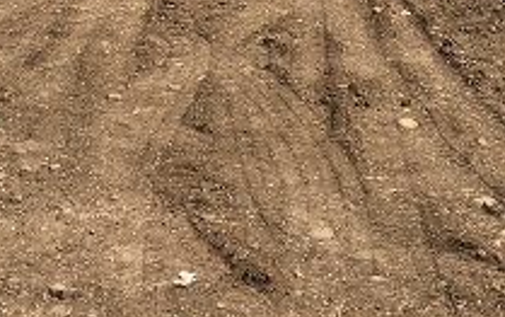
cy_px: -232
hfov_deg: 22.0
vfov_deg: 12.8
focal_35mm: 94
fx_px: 1295
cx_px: 198
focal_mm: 4.15
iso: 25
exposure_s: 1/3344
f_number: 2.2
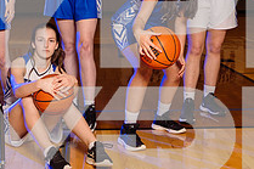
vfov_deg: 15.6
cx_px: 77
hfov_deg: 23.5
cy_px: 4
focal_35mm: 86
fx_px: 606
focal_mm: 31
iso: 400
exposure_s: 1/200
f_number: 7.1
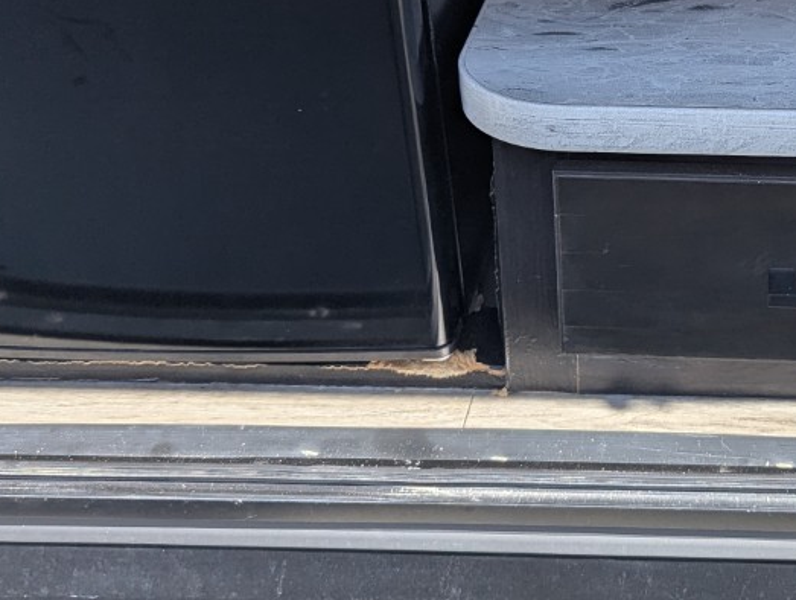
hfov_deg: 29.1
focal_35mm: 64
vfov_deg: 22.5
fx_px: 1474
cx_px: 710
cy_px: 84
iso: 51
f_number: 1.85
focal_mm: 6.81
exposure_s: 1/1058
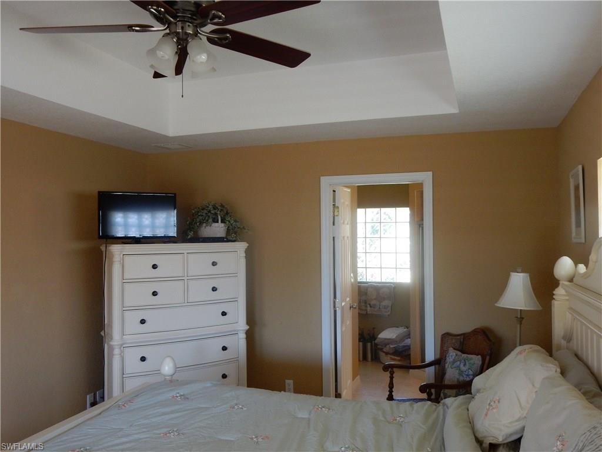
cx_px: 301
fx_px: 522
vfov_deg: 46.8
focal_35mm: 30
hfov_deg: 60.0
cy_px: 226
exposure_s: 1/30
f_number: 4
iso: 280
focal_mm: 5.4
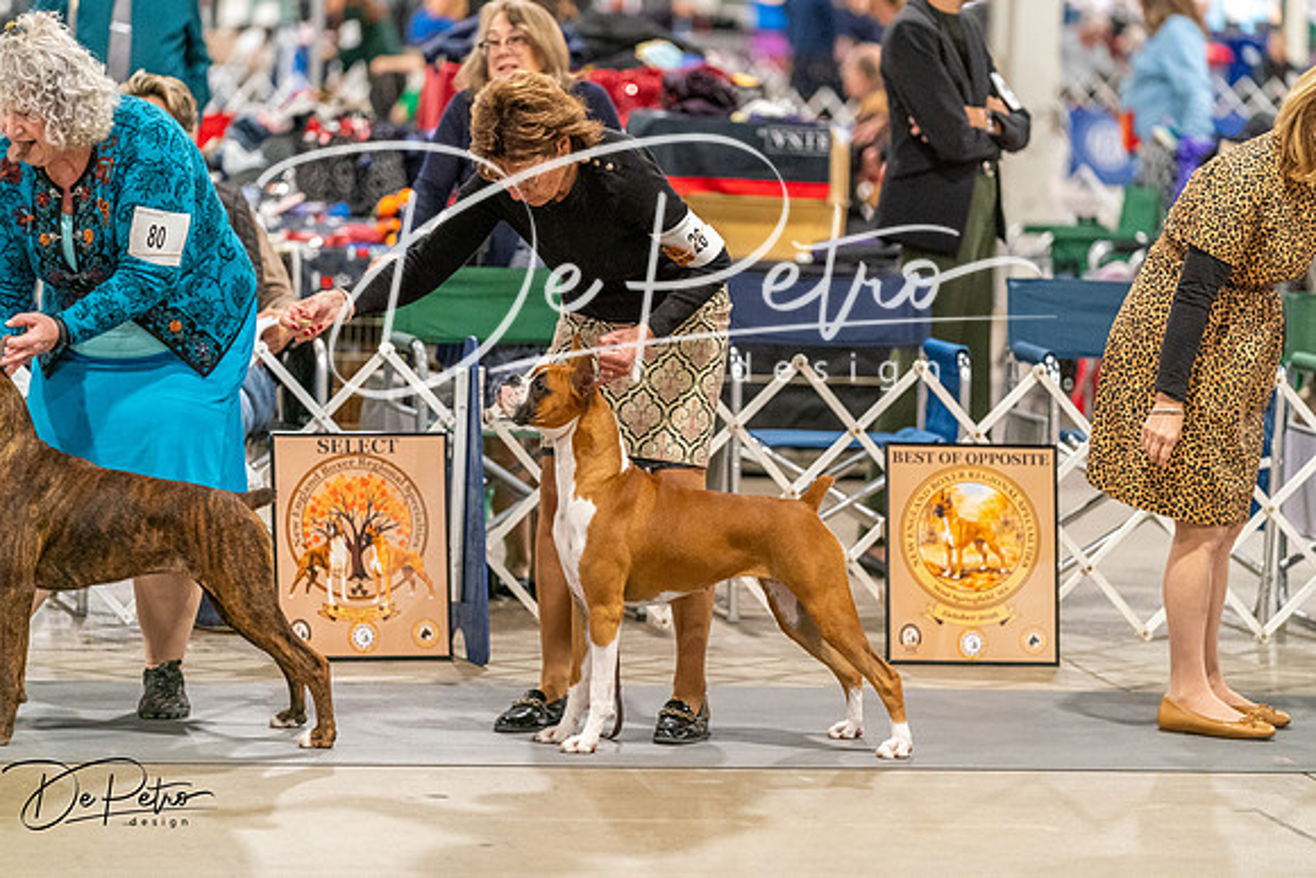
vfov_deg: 8.7
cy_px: 439
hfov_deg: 13.0
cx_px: 658
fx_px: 5777
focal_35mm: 158
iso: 6400
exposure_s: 1/250
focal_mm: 158
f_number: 3.2
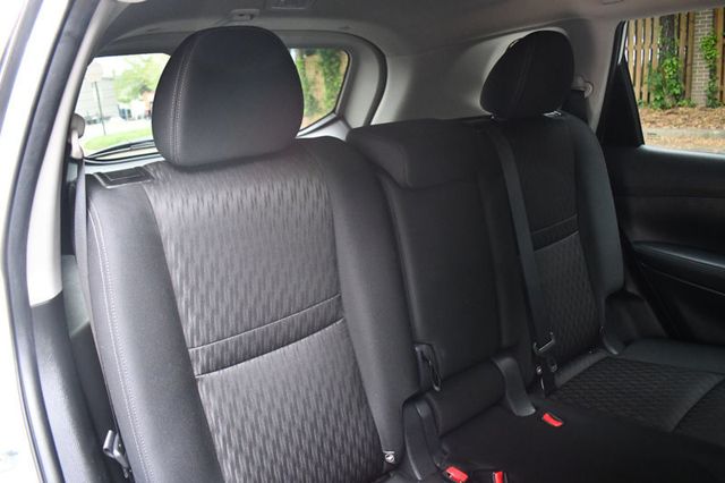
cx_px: 362
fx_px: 543
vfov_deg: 47.9
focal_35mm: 27
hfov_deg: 67.4
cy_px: 242
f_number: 3.5
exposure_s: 1/60
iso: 3200
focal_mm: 18
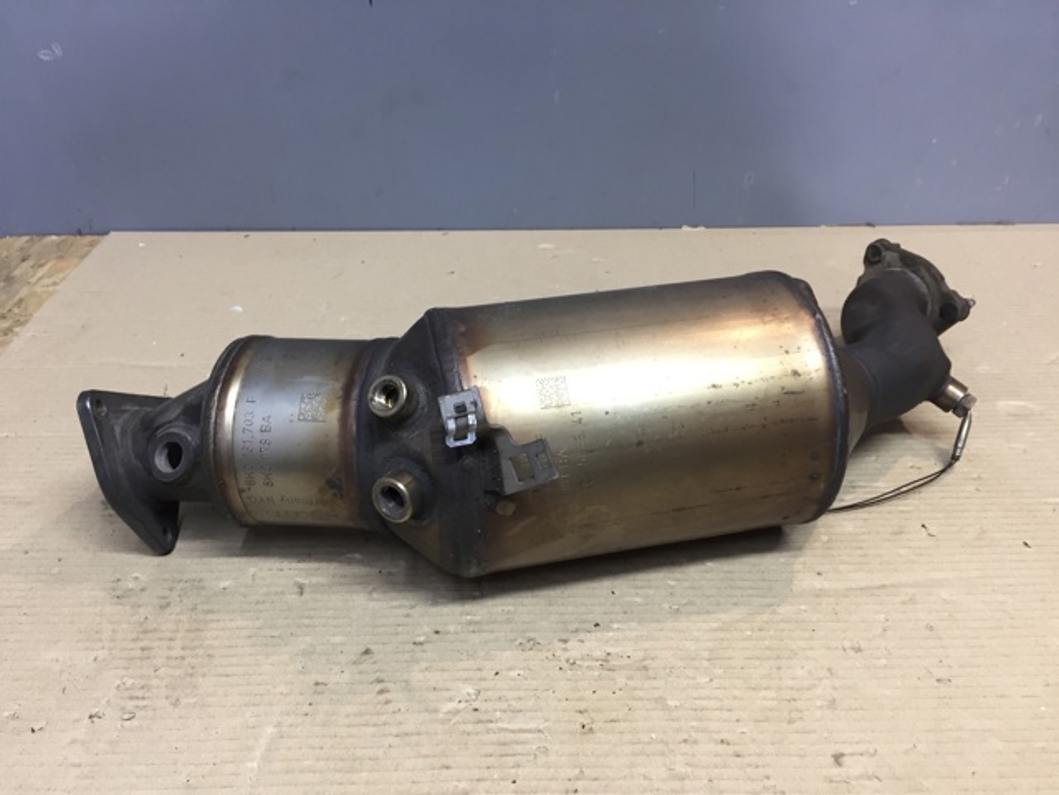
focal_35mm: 29
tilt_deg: -35.4
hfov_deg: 61.7
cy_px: 398
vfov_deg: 48.2
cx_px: 530
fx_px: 887
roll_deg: -1.3
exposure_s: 1/33
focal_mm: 4.15
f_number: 2.2
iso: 80
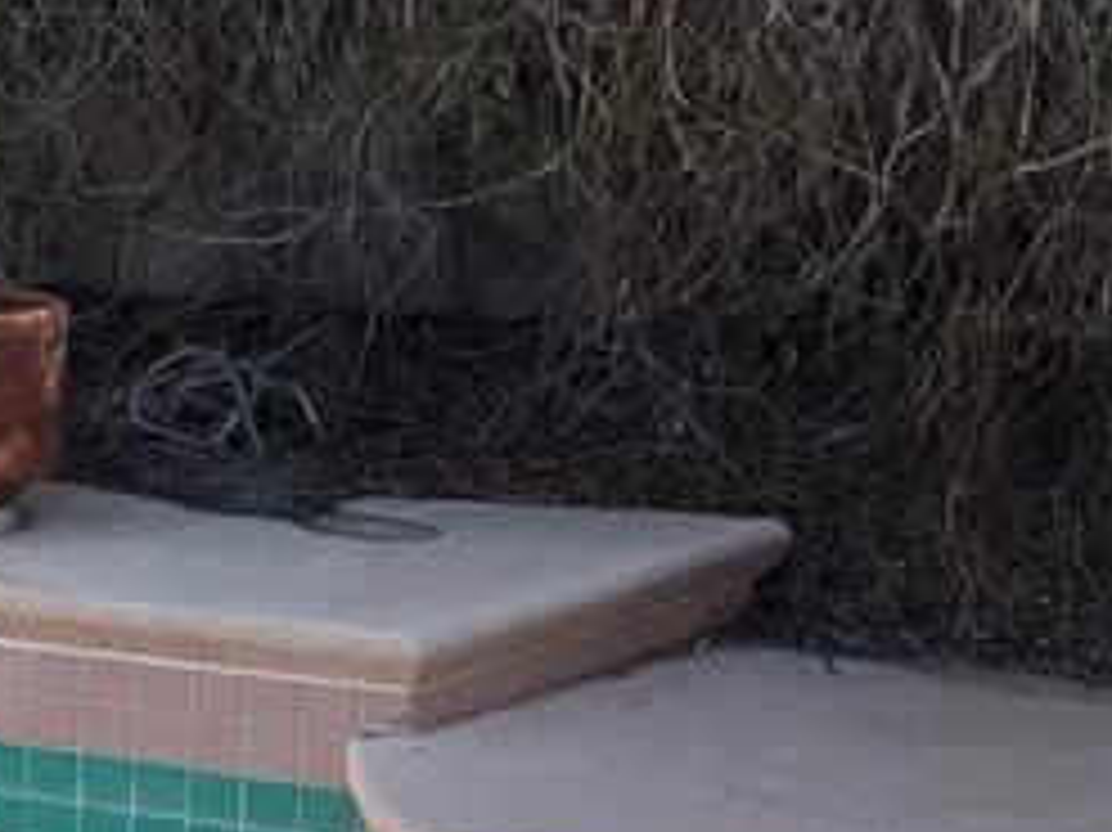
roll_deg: +3.4
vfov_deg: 13.7
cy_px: 315
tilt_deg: -10.3
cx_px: -1004
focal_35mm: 108
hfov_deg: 15.2
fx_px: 3468
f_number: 1.6
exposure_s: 1/872
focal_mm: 5.96
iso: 50
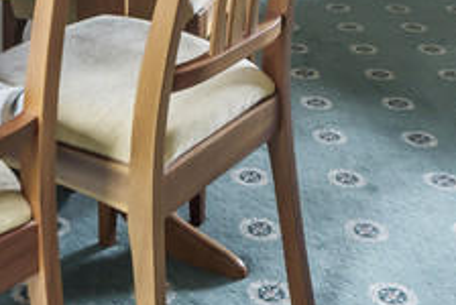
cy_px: -274
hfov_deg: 27.5
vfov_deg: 15.5
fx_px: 926
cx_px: 145
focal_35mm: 73
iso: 250
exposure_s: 1/25
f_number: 8
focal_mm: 16
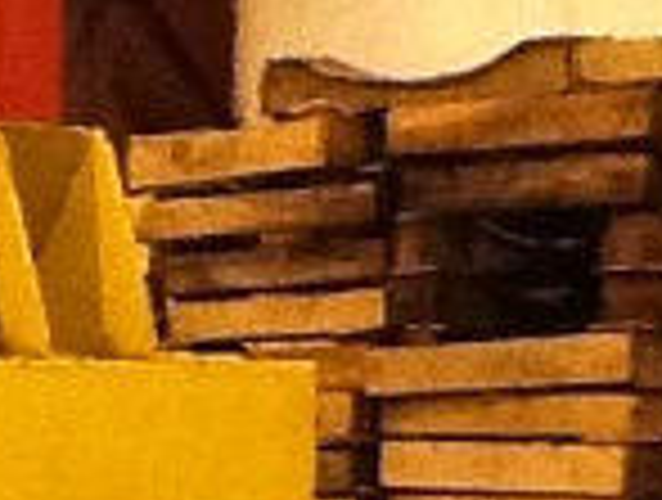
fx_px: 2665
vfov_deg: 9.9
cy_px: 1036
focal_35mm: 139
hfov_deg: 13.8
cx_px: -104
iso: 250
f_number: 2.4
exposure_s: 1/33
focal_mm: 2.03
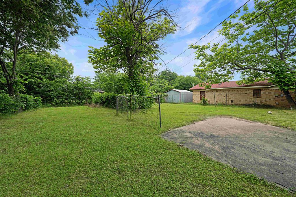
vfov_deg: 90.0
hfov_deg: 112.6
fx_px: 99
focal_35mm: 12
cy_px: 98
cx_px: 148
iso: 500
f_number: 9
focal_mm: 12
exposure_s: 1/125
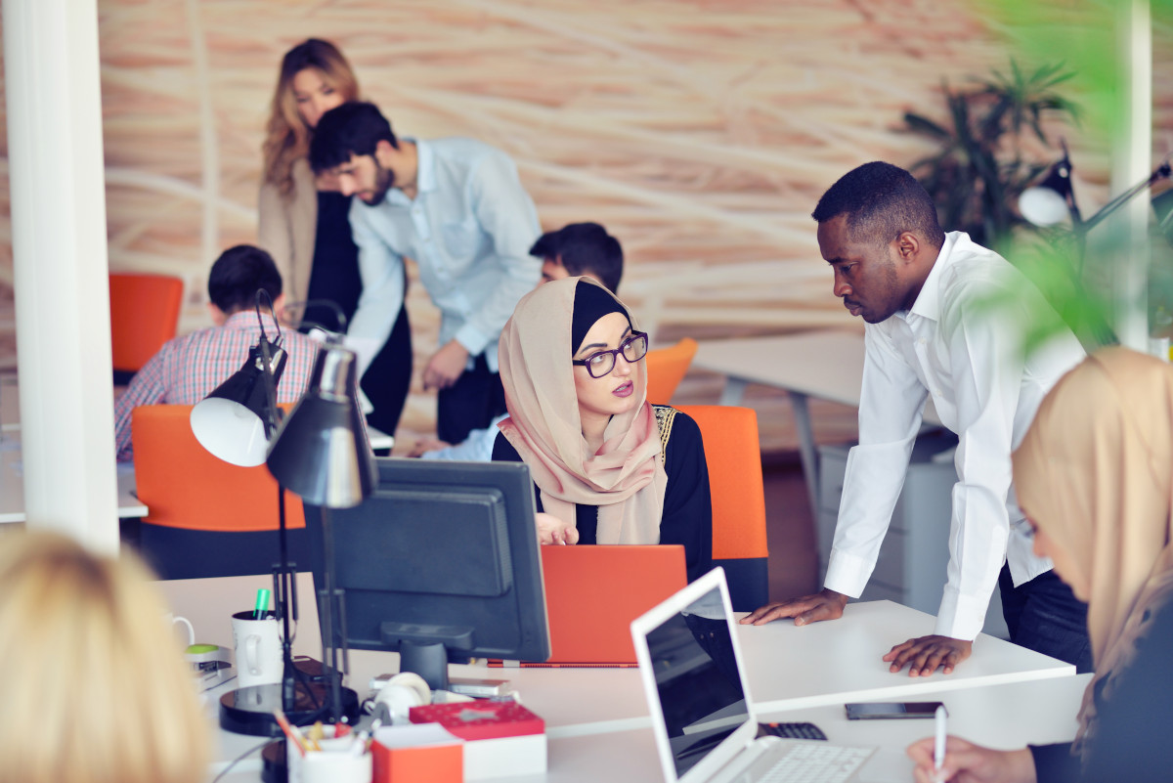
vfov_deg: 16.1
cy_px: 392
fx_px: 2770
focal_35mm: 85
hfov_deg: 23.9
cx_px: 586
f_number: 2.8
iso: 320
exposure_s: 1/250
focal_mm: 85
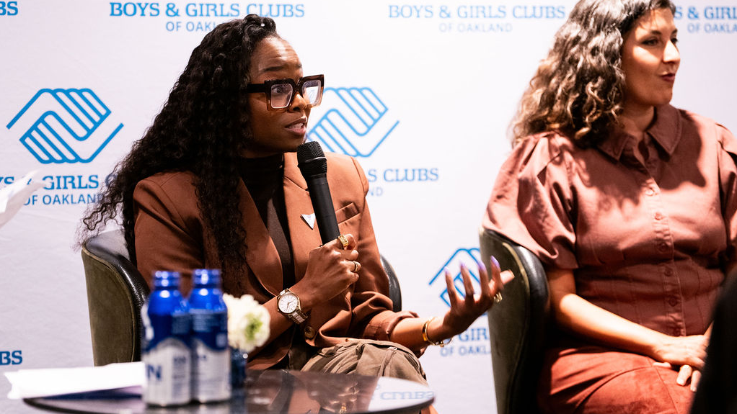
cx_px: 337
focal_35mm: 154
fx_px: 3010
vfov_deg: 7.9
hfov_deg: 14.0
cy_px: 228
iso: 2500
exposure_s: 1/125
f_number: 2.8
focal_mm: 135
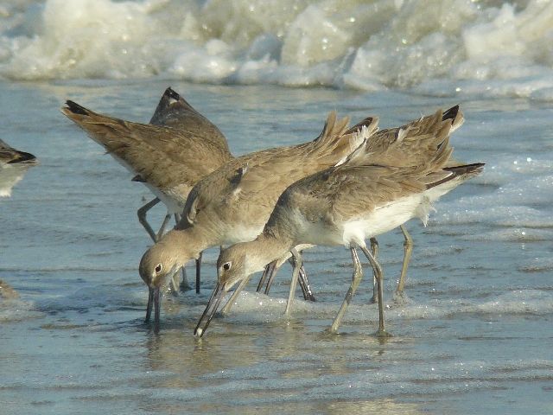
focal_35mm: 432
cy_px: 208
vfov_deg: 3.4
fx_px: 6901
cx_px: 276
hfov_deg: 4.6
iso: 100
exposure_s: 1/500
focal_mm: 72
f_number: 6.3
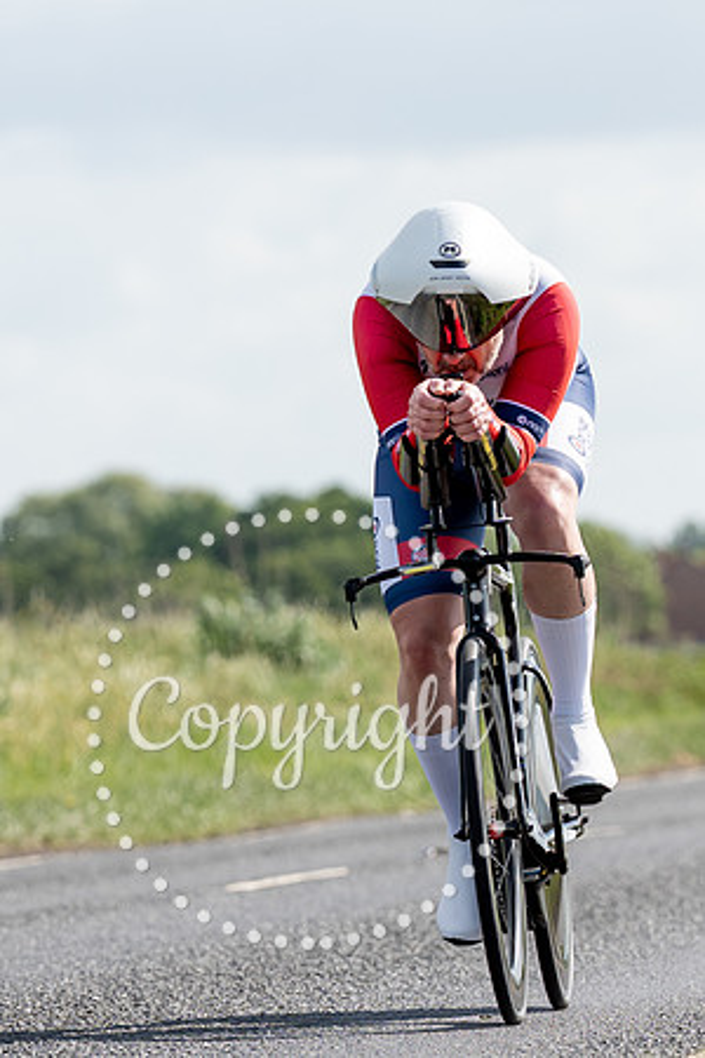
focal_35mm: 419
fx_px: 12298
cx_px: 512
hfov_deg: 3.3
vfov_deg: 4.9
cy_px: 728
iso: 100
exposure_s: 1/1000
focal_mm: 145
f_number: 4
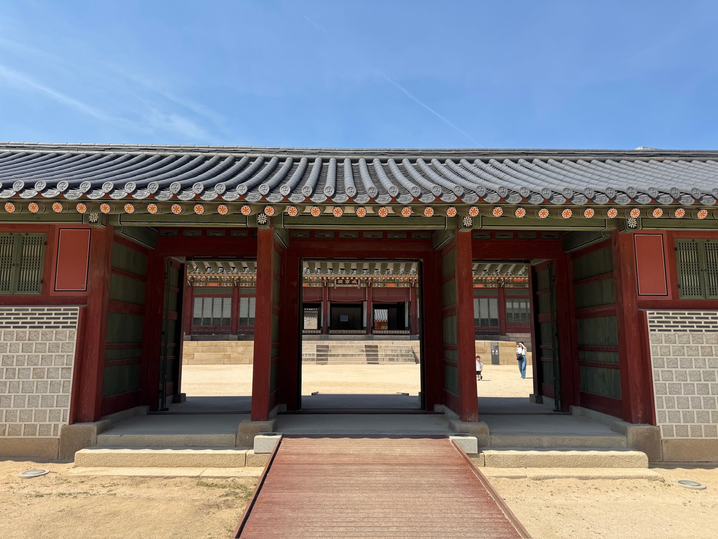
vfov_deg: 56.8
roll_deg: +0.6
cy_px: 270
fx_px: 498
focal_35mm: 24
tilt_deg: +9.5
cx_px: 359
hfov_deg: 71.6
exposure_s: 1/4049
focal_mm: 6.76
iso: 80
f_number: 1.78
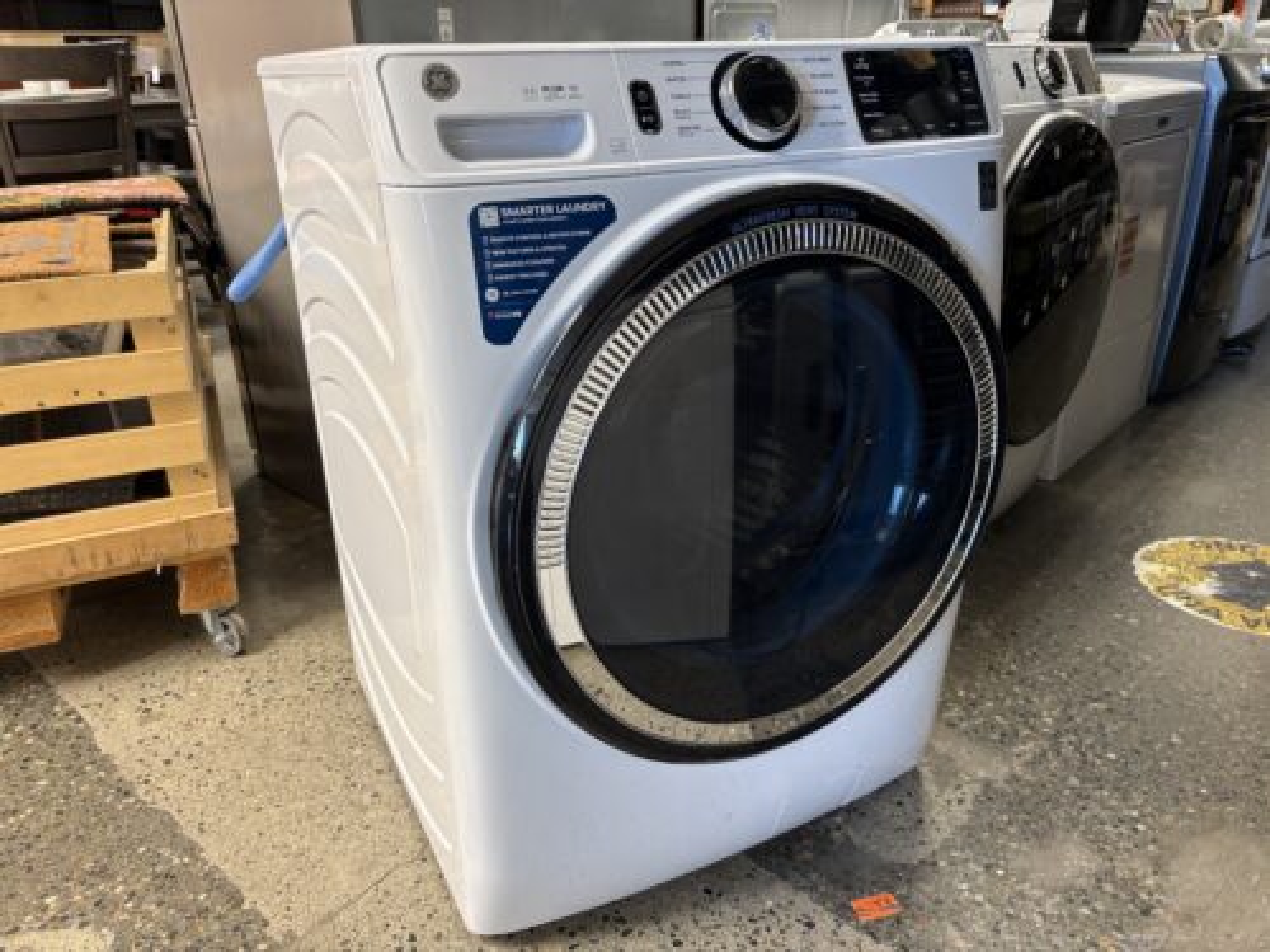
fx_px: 954
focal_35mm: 26
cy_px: 476
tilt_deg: -23.0
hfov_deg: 67.3
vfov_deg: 53.1
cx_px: 635
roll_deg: +1.1
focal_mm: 5.96
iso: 125
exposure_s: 1/60
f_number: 1.6
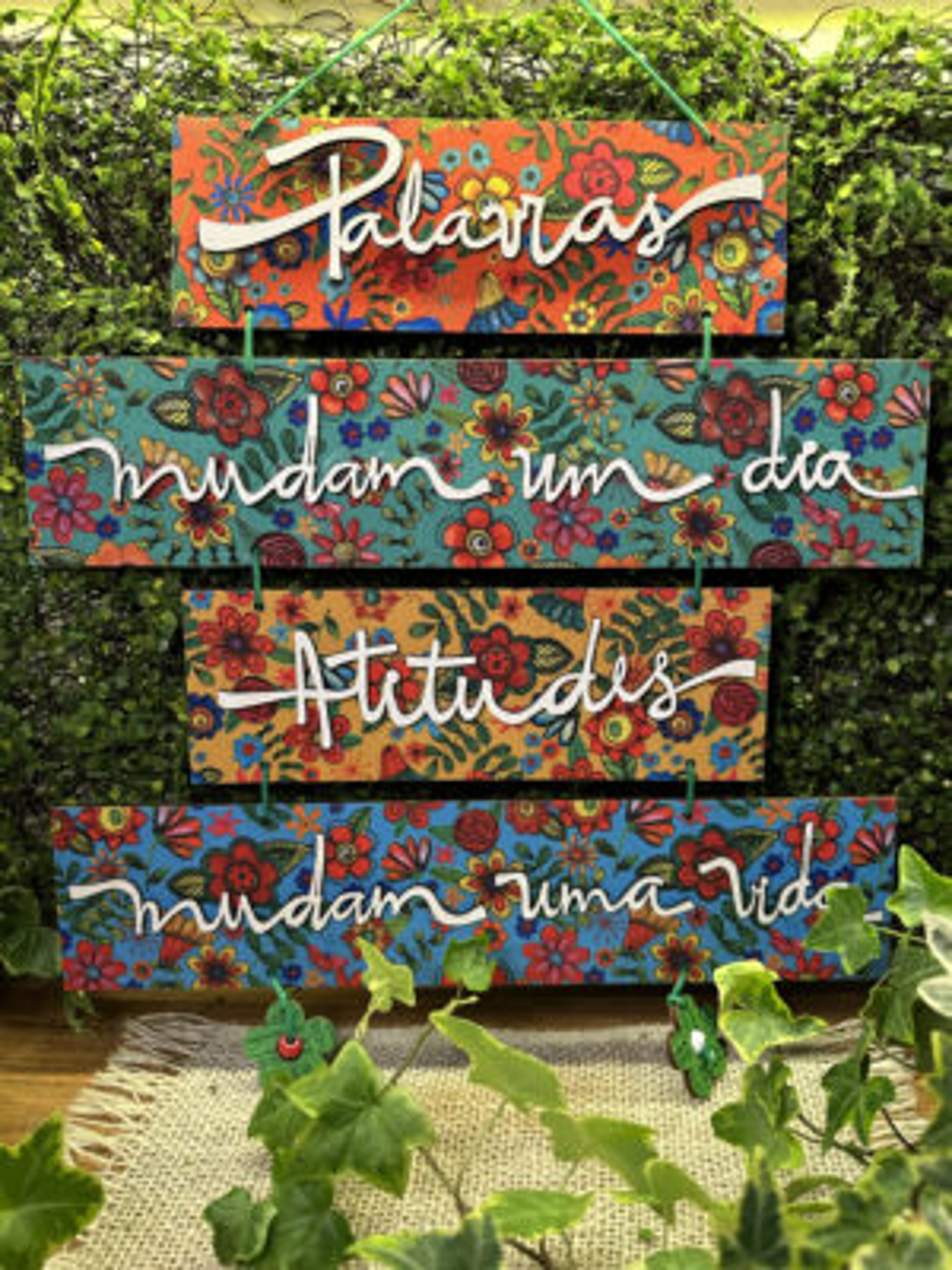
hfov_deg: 56.8
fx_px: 880
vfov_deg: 71.6
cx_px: 476
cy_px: 635
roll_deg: +0.1
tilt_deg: -12.9
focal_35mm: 24
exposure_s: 1/60
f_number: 1.78
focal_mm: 6.86
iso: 250
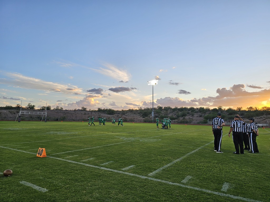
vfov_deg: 58.9
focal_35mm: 23
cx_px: 135
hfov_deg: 73.9
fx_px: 179
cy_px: 101
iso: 10
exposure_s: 1/127
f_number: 1.7
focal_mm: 6.3
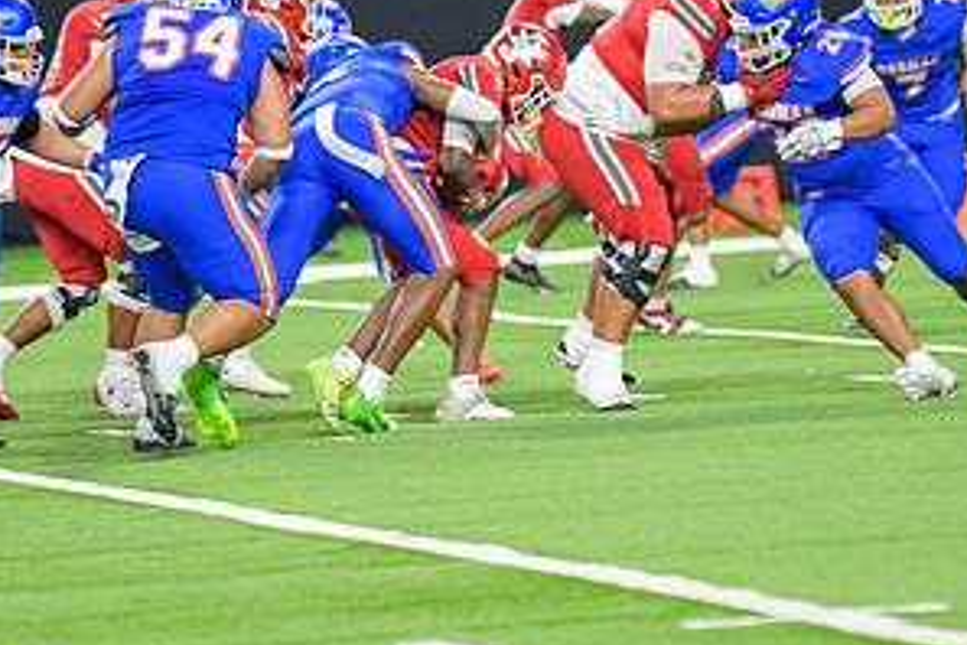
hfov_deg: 5.4
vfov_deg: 3.6
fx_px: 10233
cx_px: 443
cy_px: 112
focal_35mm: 381
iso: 1000
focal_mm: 195
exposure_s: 1/400
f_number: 2.8
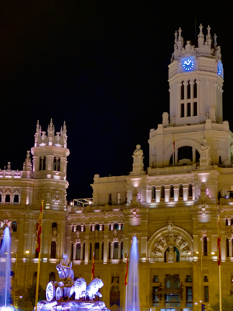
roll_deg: -0.8
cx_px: 116
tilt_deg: +14.3
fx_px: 691
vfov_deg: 25.3
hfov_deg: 19.1
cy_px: 156
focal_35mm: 77
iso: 1000
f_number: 2.8
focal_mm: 9
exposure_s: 1/8
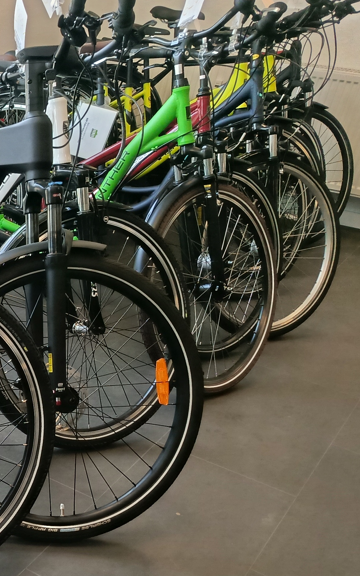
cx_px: -214
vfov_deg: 37.4
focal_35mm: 53
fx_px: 832
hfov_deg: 20.2
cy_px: 422
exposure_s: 1/100
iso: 195
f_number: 1.7
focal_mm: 5.24
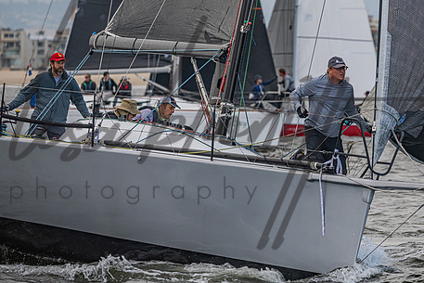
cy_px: 104
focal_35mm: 359
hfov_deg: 5.7
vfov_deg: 3.8
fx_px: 4229
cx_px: 263
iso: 400
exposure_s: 1/2000
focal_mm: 240
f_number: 5.6
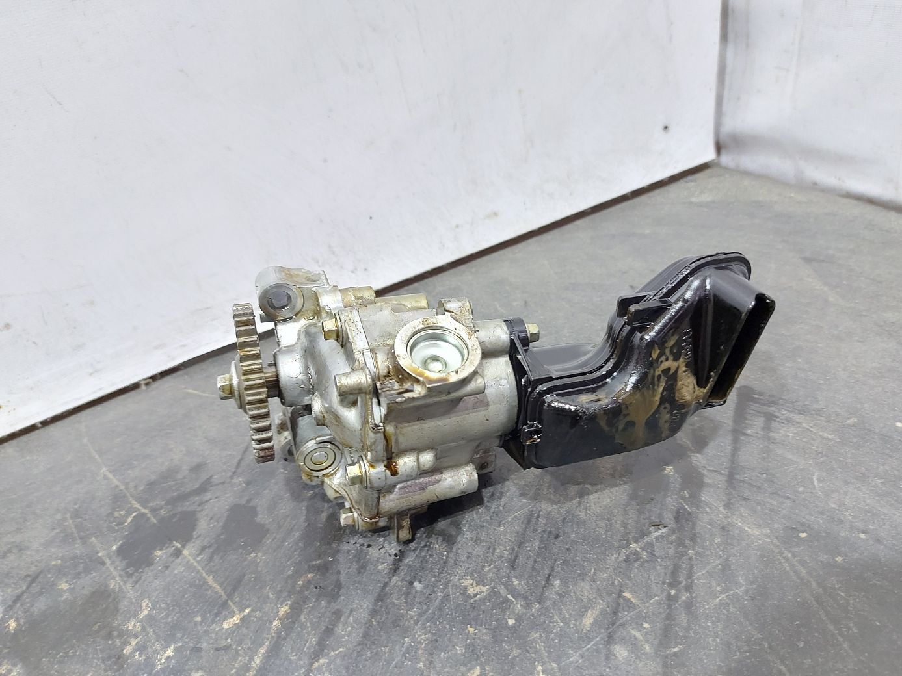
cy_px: 338
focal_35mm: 24
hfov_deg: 71.6
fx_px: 625
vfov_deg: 56.8
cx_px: 451
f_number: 1.8
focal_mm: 5.23
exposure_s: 1/25
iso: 500
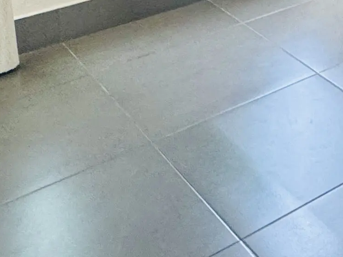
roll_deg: +0.3
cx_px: 505
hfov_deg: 21.7
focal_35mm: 76
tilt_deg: -6.7
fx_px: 753
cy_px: -218
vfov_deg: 16.1
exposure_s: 1/99
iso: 200
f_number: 2.2
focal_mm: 2.22
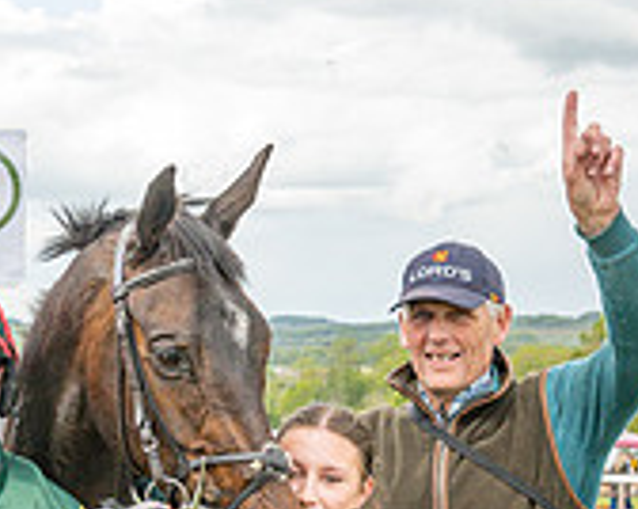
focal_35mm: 152
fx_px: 2867
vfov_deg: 9.9
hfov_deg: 12.6
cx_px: 78
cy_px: 717
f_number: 5
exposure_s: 1/800
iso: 400
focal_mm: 36
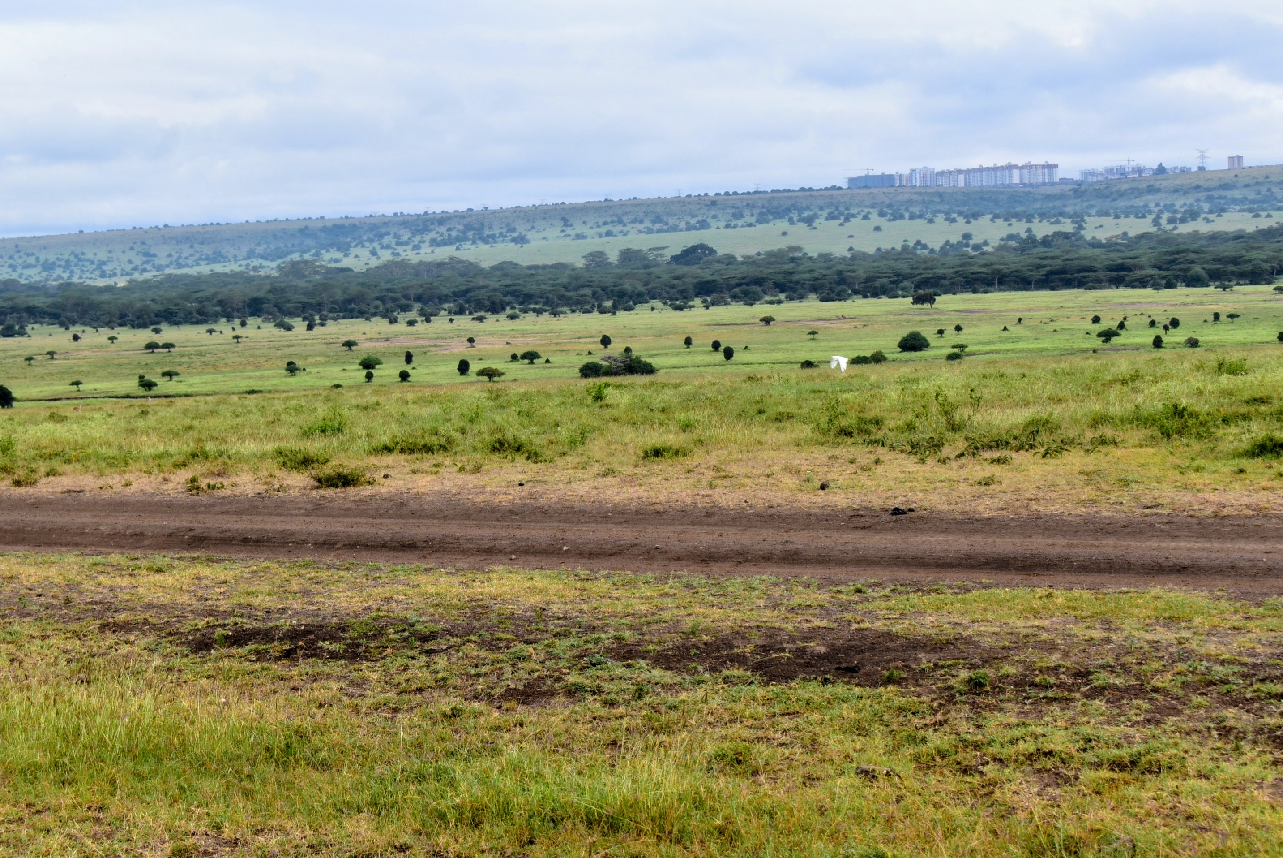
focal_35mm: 60
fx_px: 2140
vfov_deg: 22.7
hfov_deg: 33.4
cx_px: 642
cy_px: 429
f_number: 9
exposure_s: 1/160
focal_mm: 40
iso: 400
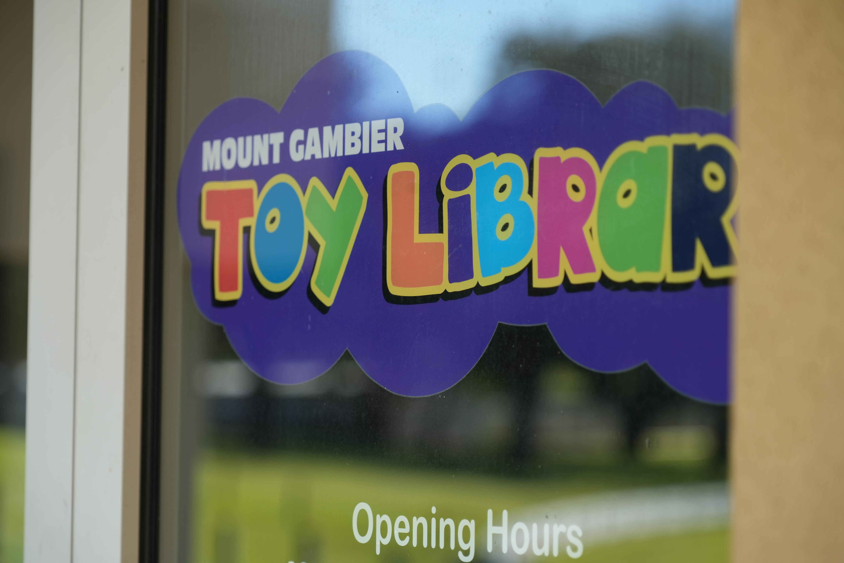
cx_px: 422
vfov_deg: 10.1
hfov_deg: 15.1
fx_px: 3188
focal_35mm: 136
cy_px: 282
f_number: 6.3
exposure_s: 1/160
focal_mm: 136
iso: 250
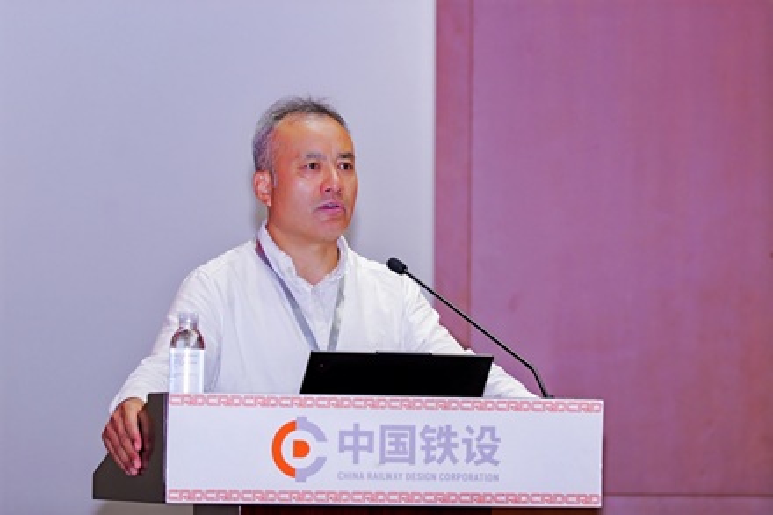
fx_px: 3863
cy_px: 258
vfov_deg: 7.6
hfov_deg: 11.4
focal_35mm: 180
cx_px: 386
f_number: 5.6
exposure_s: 1/160
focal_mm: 180
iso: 1600
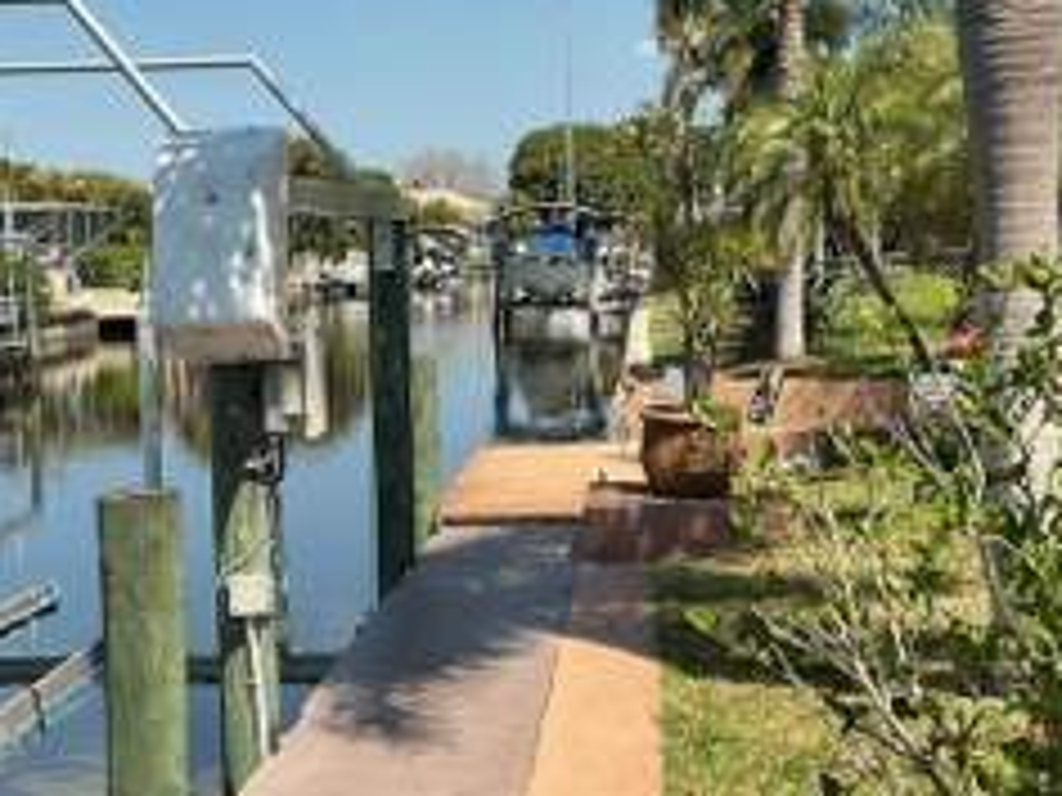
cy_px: 414
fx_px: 1810
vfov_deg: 24.8
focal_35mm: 59
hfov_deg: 32.6
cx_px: 428
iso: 16
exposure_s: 1/1730
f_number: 1.8
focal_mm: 3
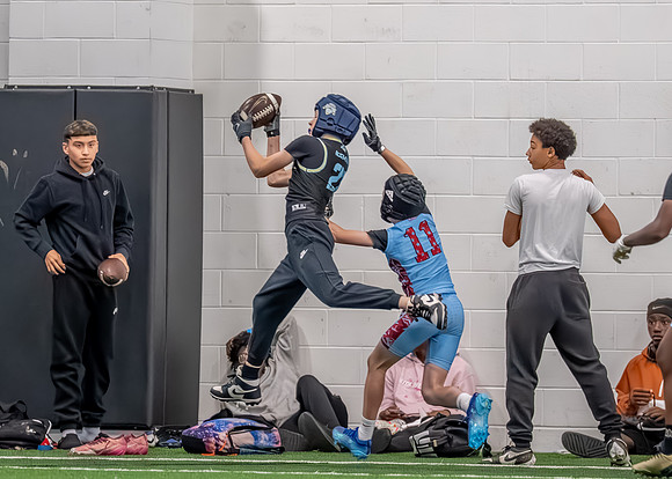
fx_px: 10338
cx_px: 311
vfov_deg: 2.7
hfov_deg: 3.7
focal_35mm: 542
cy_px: 202
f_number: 2.8
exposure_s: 1/1000
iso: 6400
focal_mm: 200
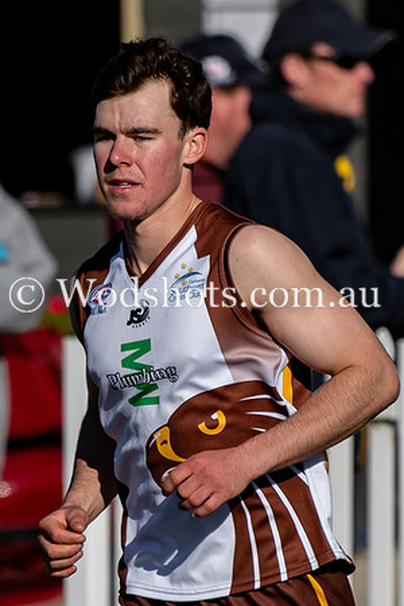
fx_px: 19311
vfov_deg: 1.8
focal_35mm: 1147
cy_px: 316
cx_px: 94
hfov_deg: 1.2
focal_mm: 200
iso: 110
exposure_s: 1/2500
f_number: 3.5
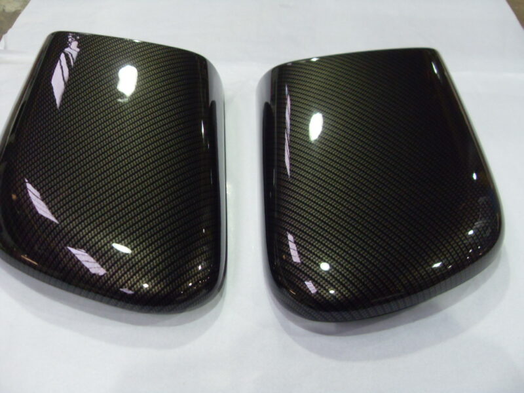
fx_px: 530
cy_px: 196
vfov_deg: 40.7
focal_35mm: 35
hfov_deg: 52.6
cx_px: 262
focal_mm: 6.3
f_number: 2.8
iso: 200
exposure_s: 1/30
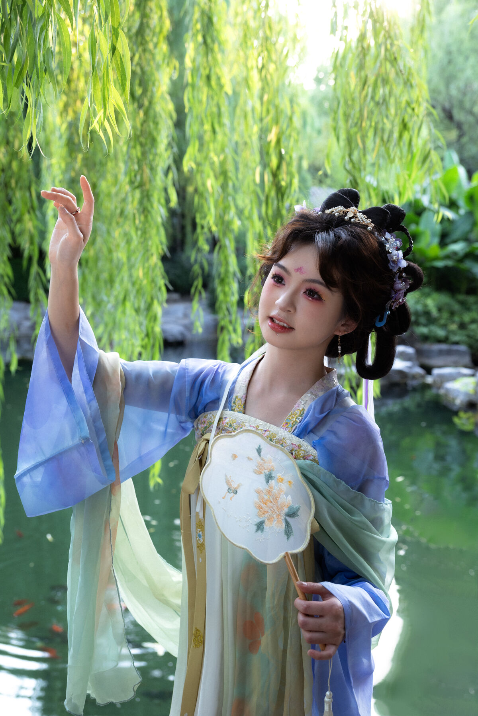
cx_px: 239
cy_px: 358
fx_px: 836
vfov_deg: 46.4
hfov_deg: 31.9
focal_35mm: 42
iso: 250
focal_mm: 42
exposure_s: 1/80
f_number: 4.5
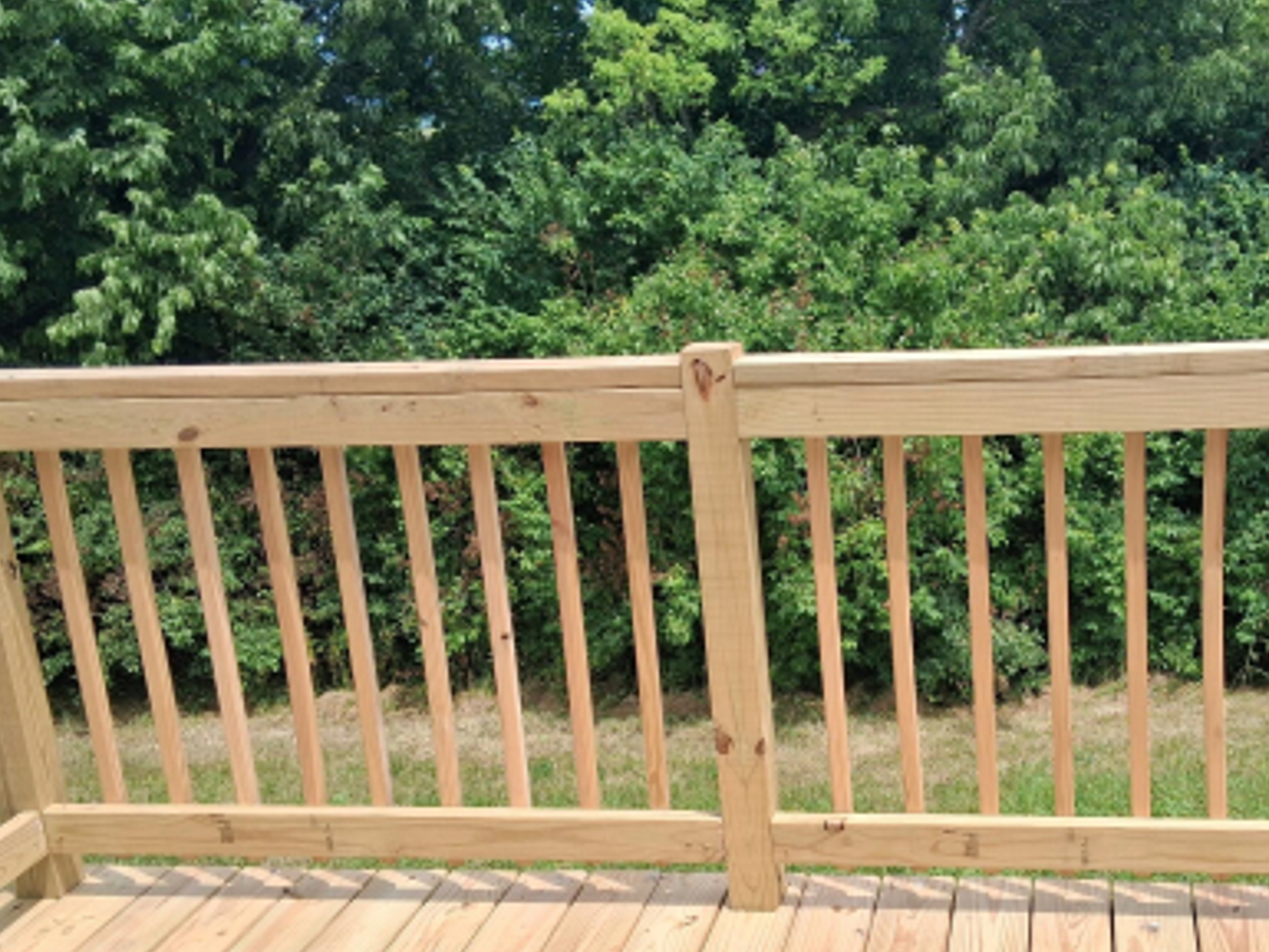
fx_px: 1650
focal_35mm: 45
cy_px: 606
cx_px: 859
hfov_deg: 41.5
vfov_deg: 32.0
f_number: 1.8
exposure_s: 1/415
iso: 25
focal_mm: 3.98
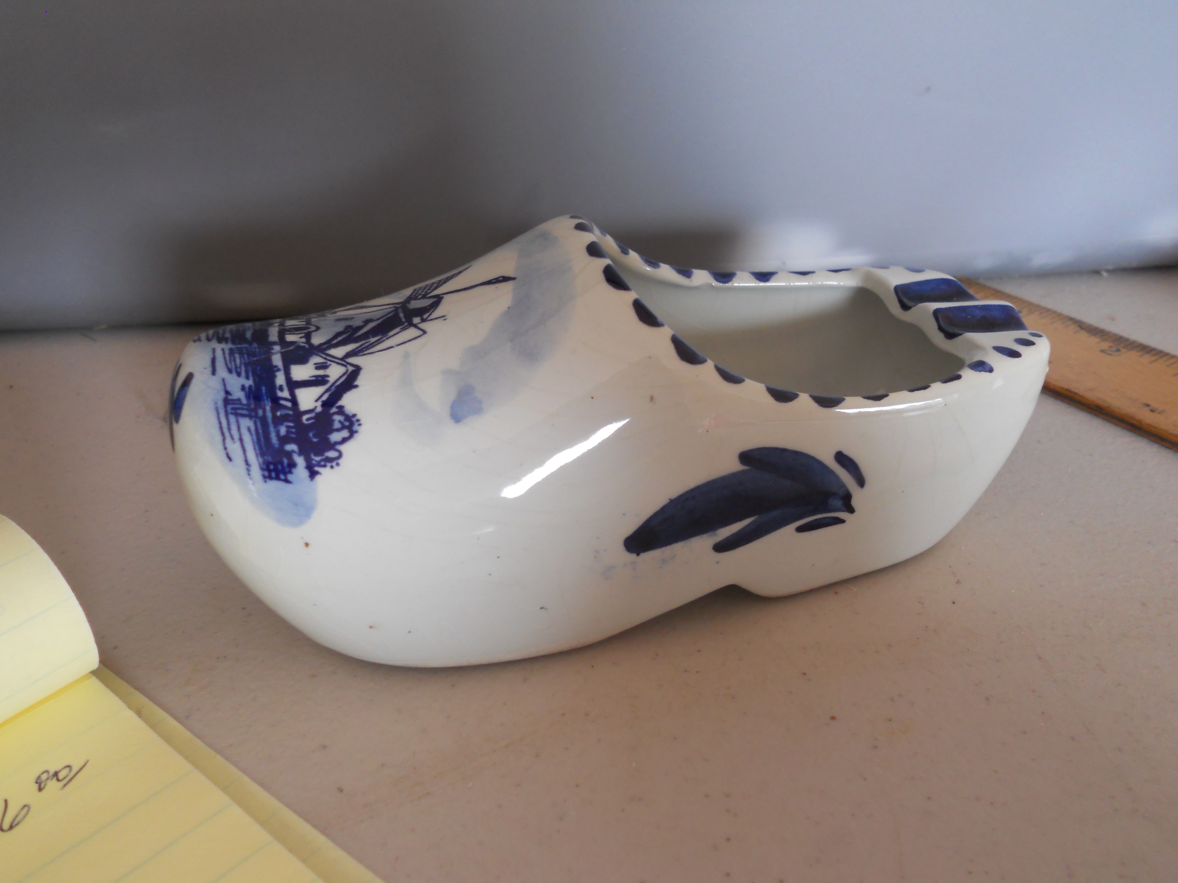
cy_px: 442
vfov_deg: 44.2
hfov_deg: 56.8
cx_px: 589
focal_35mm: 32
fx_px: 1089
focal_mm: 5.8
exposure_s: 1/30
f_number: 3.5
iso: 200
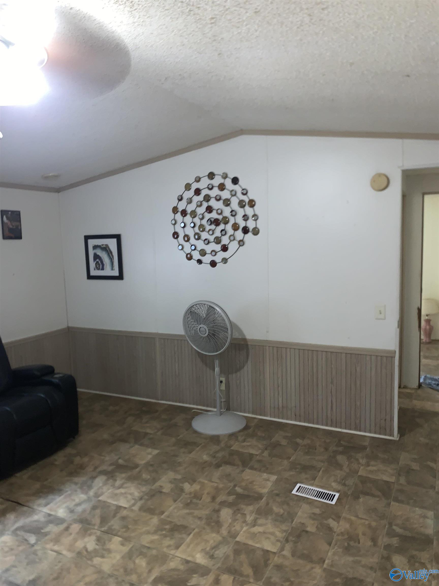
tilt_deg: -7.9
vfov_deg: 67.3
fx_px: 440
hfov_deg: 53.1
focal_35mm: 26
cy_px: 293
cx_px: 220
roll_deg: +1.0
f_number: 1.8
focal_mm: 4.25
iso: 80
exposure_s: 1/6
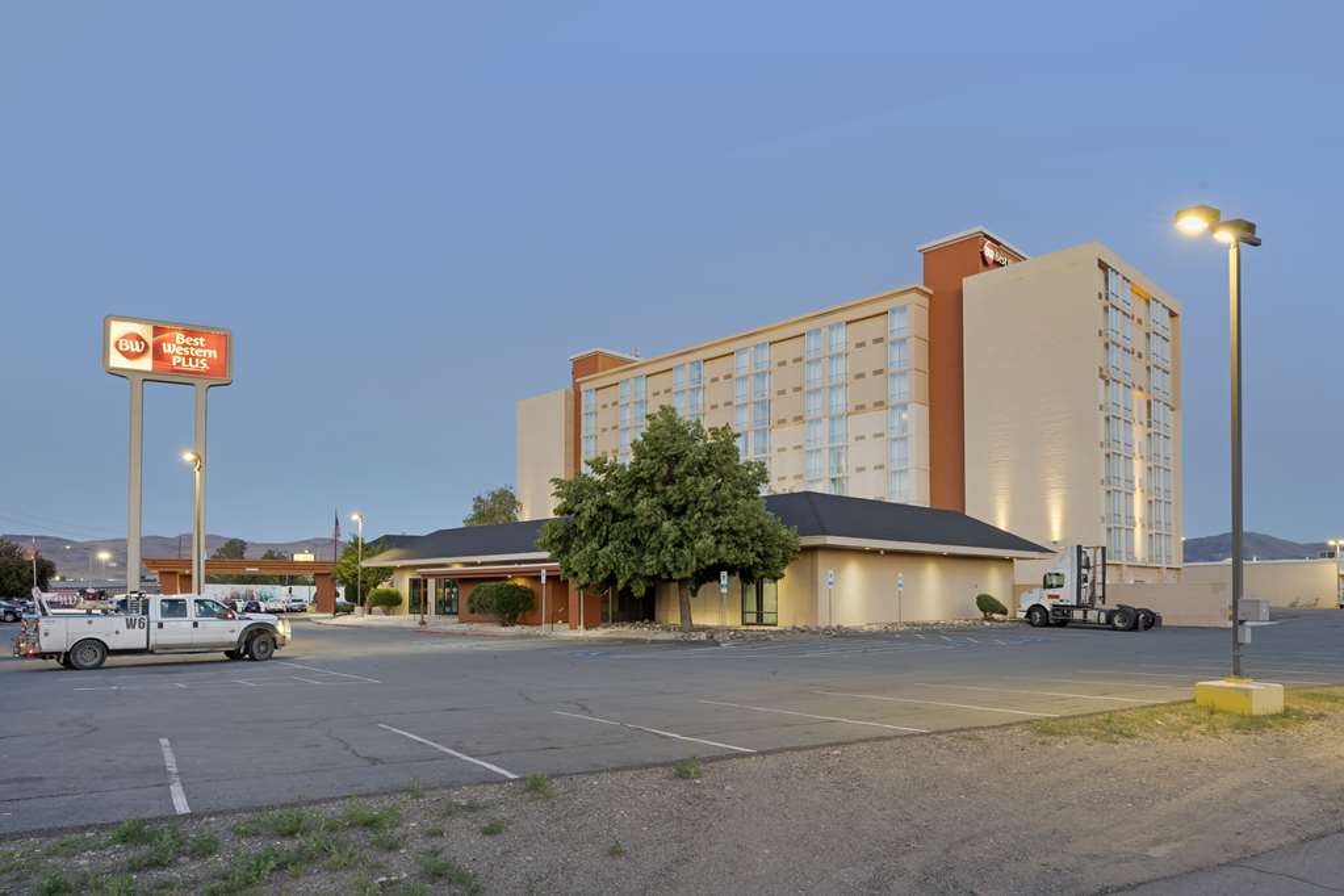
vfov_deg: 55.1
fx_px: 859
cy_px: 448
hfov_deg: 76.1
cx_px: 672
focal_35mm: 23
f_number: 11
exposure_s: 1/5
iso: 400
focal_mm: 23
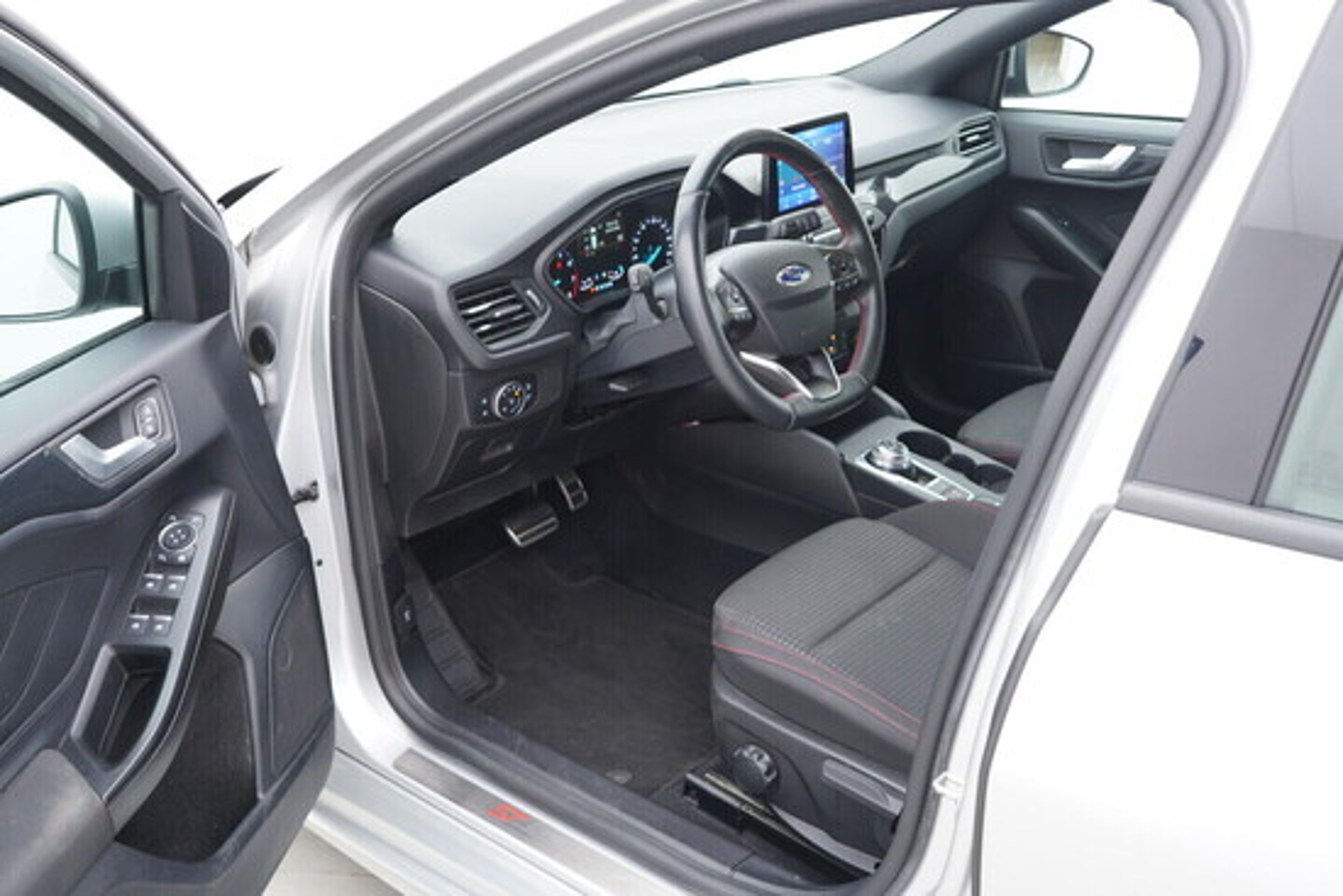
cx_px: 672
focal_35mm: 36
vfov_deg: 36.9
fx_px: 1343
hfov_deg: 53.1
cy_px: 448
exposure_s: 1/40
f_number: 2.8
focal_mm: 24
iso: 200
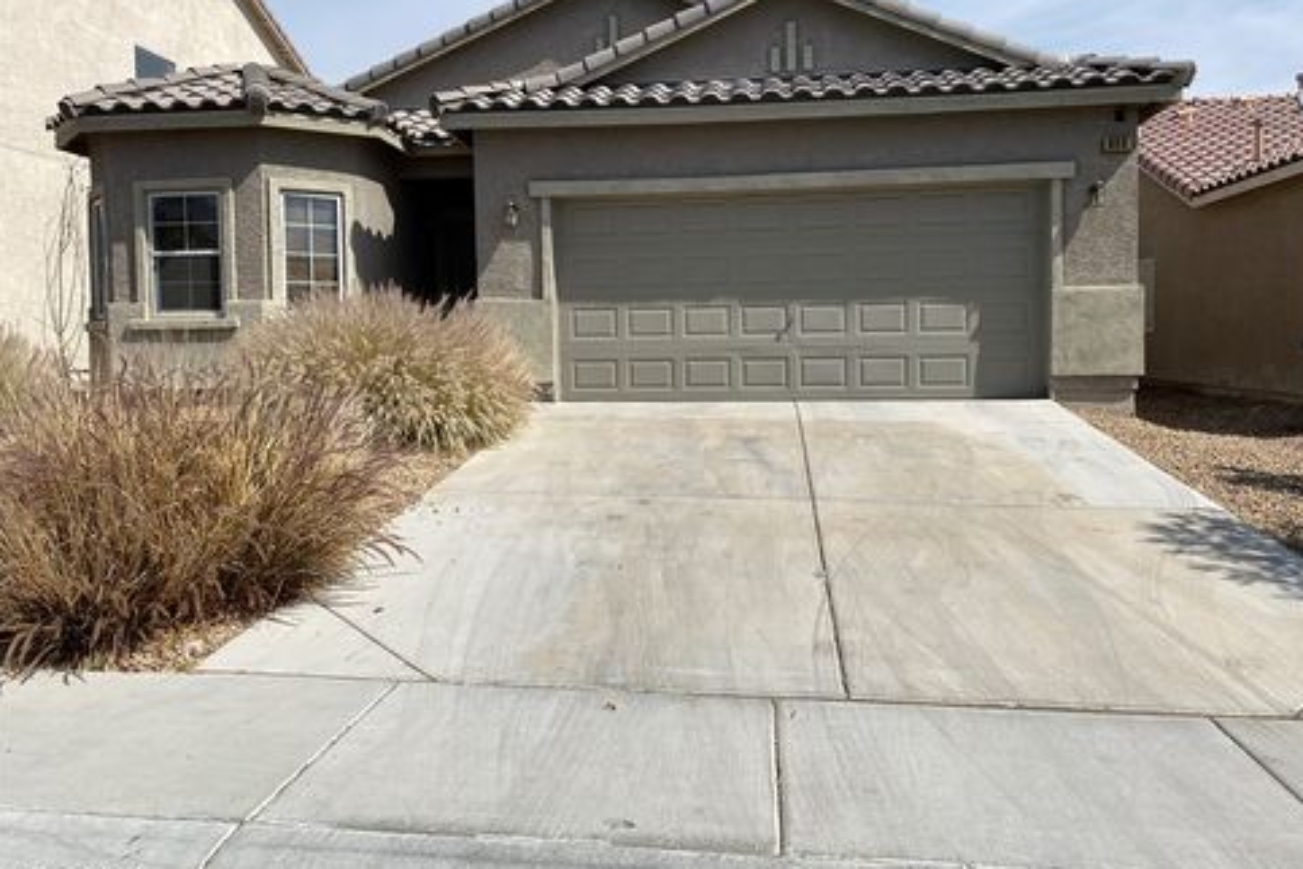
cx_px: 666
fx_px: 1013
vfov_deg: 46.3
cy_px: 395
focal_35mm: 28
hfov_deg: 65.5
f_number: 1.8
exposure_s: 1/5263
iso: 32
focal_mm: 4.25
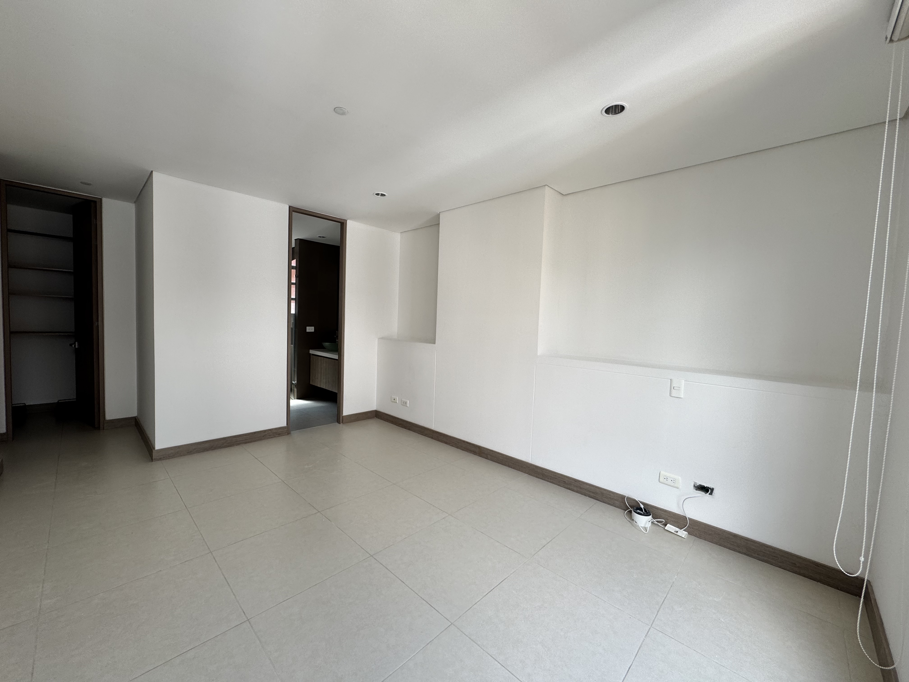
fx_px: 368
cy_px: 341
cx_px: 454
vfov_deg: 85.7
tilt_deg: -3.6
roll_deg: -2.1
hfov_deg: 102.1
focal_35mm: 14
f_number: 2.2
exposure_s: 1/171
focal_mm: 2.22
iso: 40
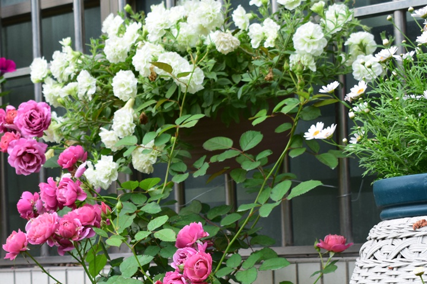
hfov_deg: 33.4
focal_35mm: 60
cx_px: 214
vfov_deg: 22.6
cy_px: 142
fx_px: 712
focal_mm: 40
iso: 400
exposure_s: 1/80
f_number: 8
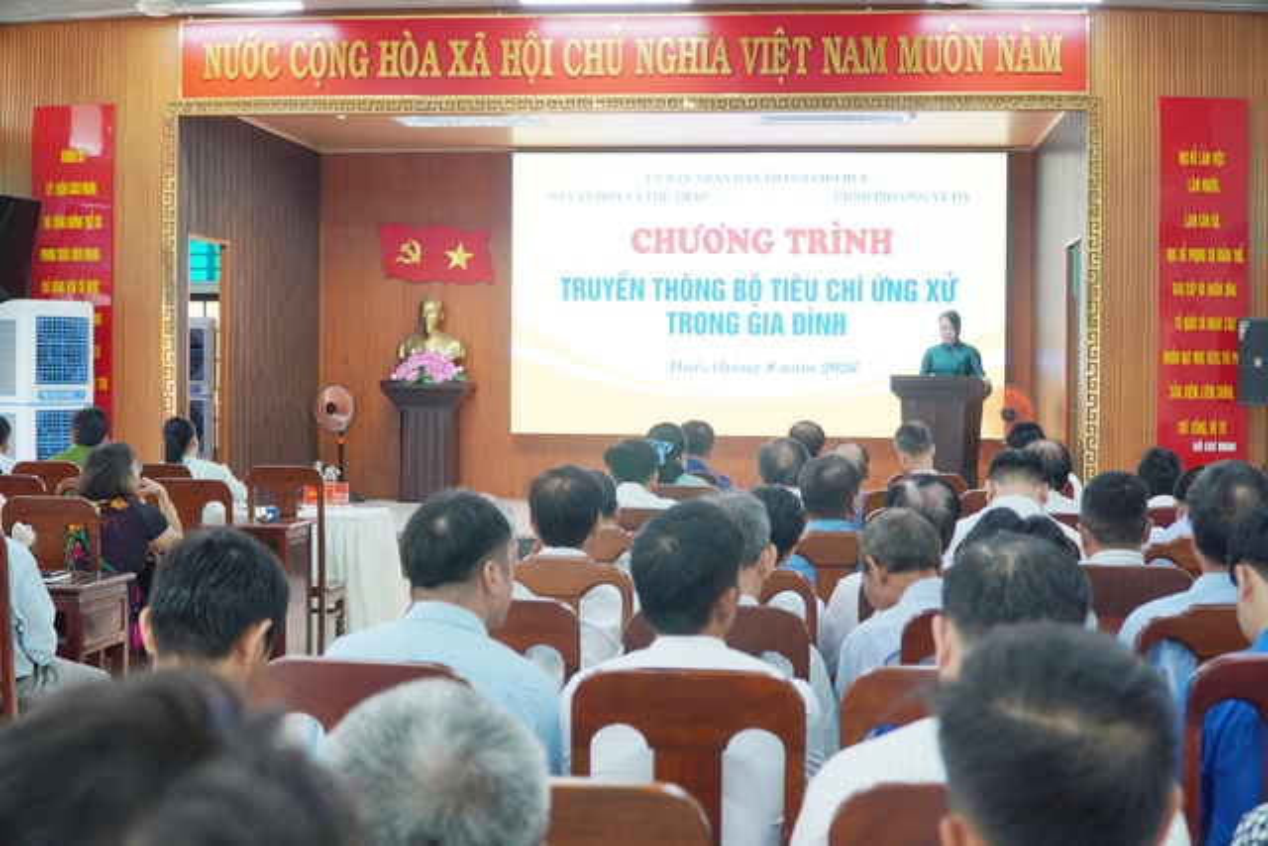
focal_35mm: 46
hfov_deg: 42.3
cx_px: 634
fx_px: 1638
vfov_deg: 29.0
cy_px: 423
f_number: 4
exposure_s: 1/25
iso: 125
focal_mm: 31
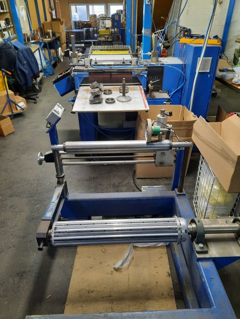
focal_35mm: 25
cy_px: 160
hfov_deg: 54.9
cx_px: 120
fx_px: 231
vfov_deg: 69.4
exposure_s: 1/33
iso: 400
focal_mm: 4.6
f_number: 2
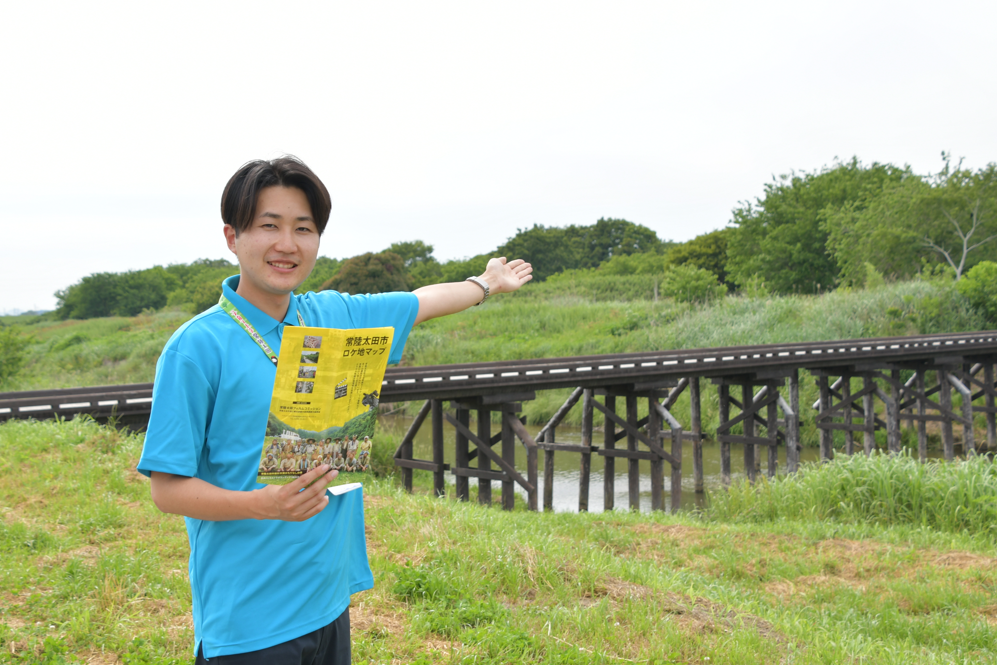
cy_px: 323
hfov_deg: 44.5
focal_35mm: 44
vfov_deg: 30.5
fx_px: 1218
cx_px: 465
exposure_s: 1/320
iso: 100
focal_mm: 26
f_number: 7.1
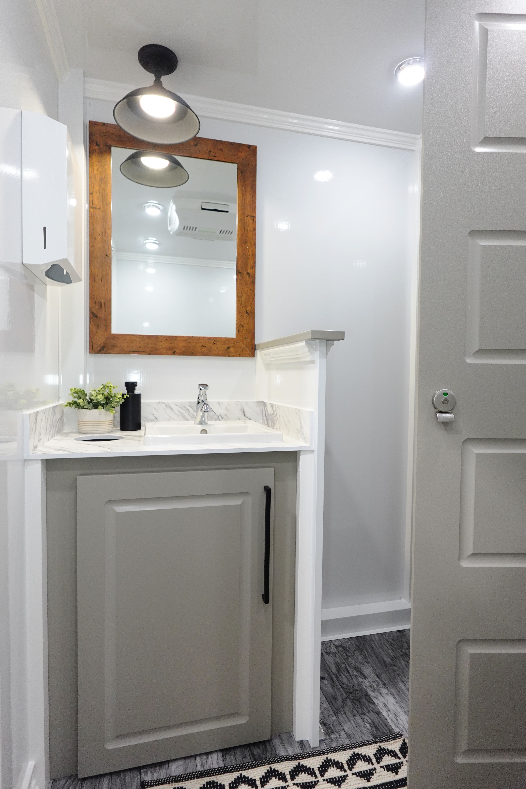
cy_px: 394
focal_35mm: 20
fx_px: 438
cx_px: 263
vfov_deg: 84.0
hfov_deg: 61.9
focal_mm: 7.6
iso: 400
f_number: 2
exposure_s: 1/80
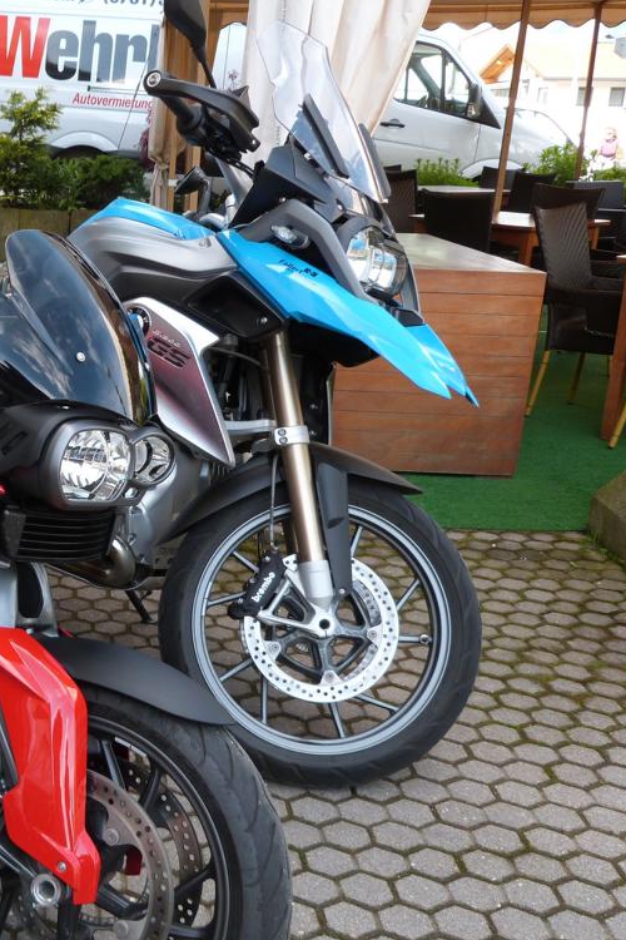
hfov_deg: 28.6
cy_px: 480
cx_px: -3
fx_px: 1148
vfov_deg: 44.5
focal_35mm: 44
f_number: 3.6
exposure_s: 1/125
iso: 100
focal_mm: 5.4
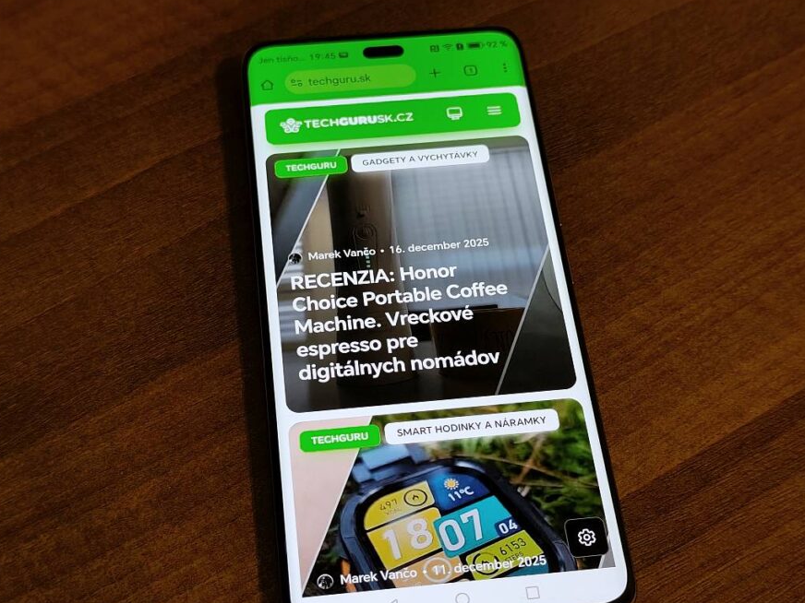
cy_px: 331
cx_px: 385
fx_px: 1256
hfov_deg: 35.5
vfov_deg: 27.0
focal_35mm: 54
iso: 320
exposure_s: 1/33.3
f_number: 1.65
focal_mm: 6.19
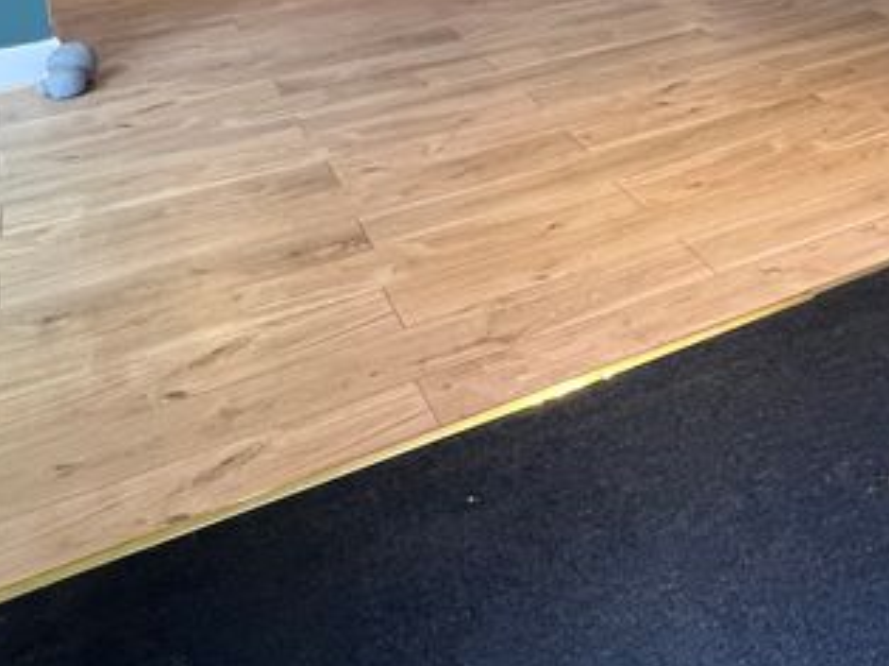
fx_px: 1180
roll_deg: +0.4
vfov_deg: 27.2
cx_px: 948
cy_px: -166
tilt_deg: -9.4
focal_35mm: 46
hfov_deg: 35.9
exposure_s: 1/50
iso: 250
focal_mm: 1.57
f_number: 1.8
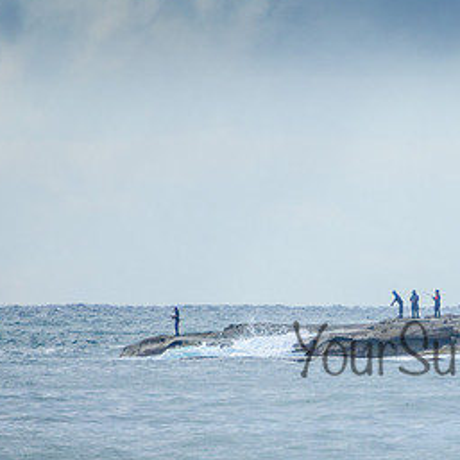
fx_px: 17320
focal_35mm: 1152
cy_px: 334
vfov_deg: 1.5
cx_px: 478
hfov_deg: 1.5
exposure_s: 1/2000
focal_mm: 400
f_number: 5.6
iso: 400
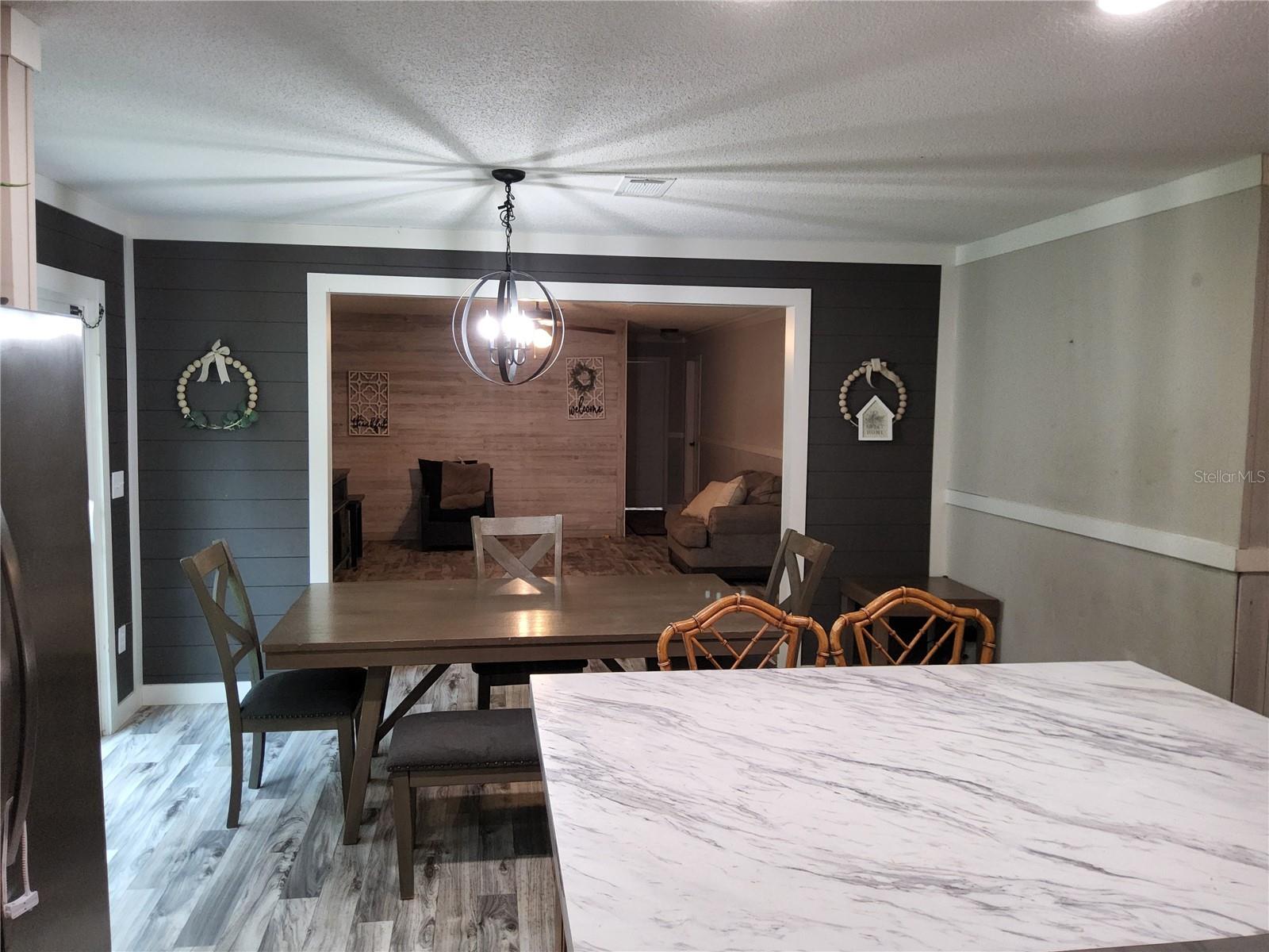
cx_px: 634
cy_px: 476
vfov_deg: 54.9
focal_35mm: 25
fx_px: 916
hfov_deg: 69.4
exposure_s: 1/120
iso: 400
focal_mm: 3.08
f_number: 2
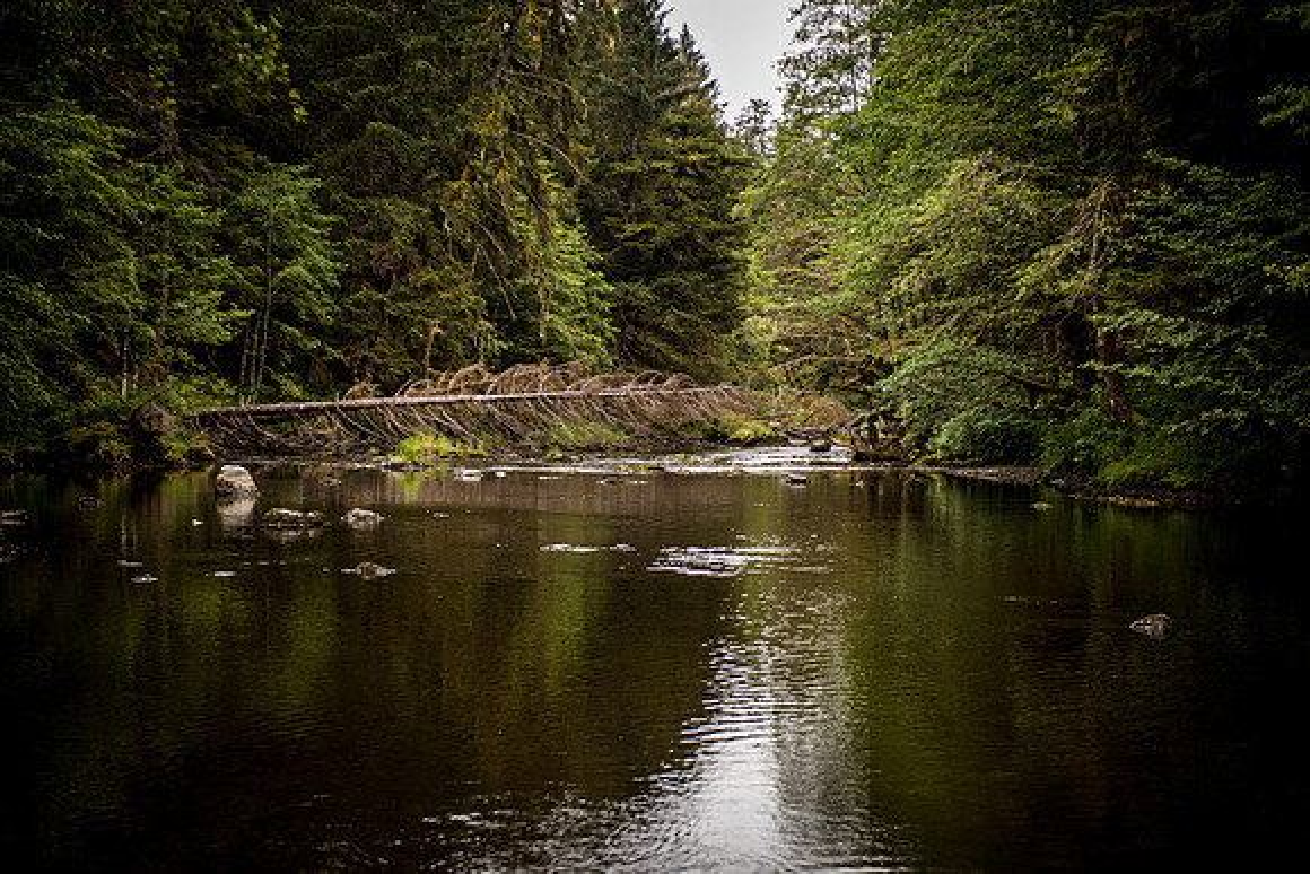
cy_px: 437
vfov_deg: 21.9
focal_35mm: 62
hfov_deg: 32.4
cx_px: 655
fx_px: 2257
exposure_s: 1/200
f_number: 2.8
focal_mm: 62
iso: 100
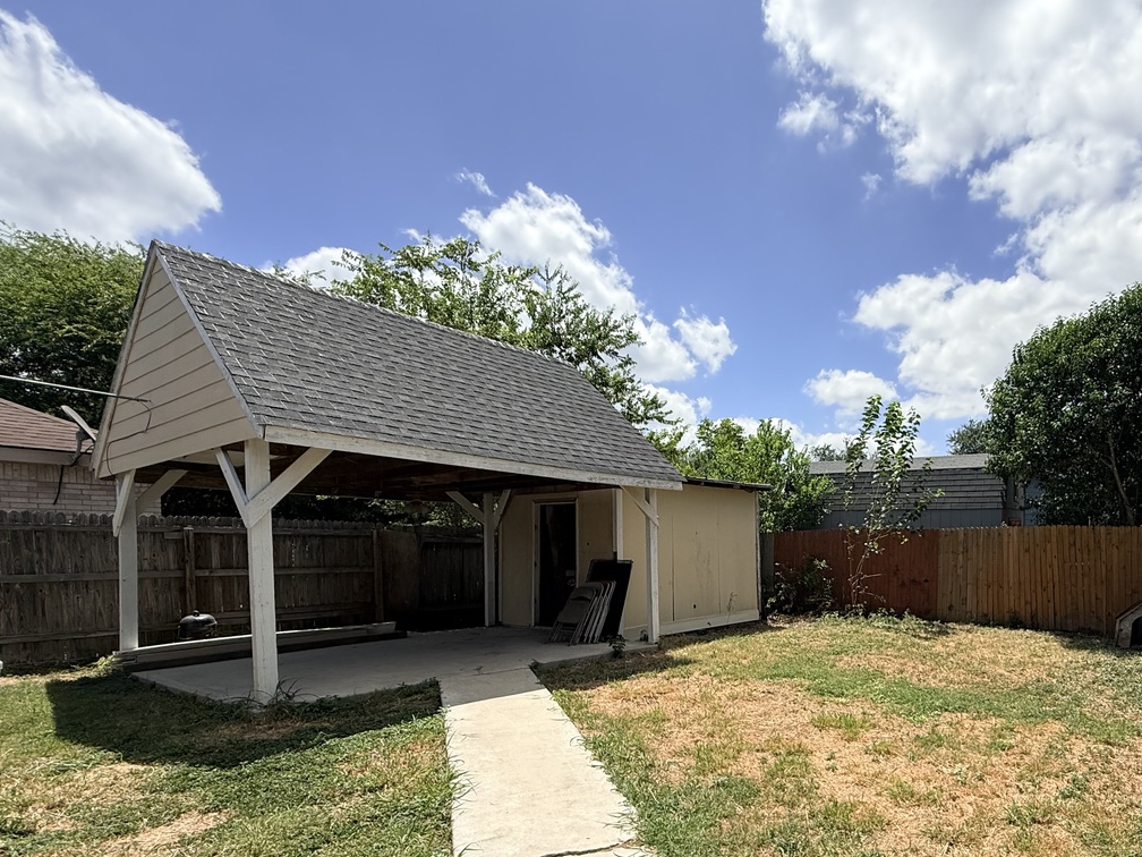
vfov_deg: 64.5
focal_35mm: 20
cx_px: 784
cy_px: 561
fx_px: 660
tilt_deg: -1.8
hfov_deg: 78.4
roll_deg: +0.2
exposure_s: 1/2717
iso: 50
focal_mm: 2.22
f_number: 2.2
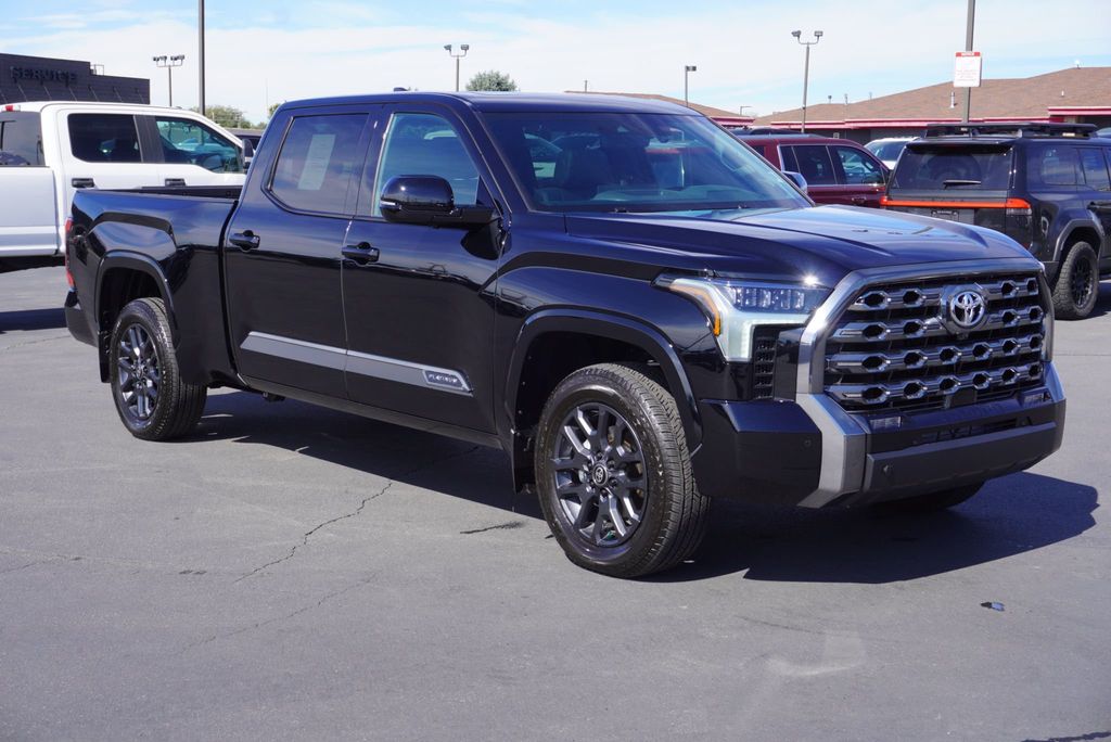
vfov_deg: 26.5
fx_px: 1575
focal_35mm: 51
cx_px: 556
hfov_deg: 38.9
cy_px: 371
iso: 100
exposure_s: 1/125
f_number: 10
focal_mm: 34
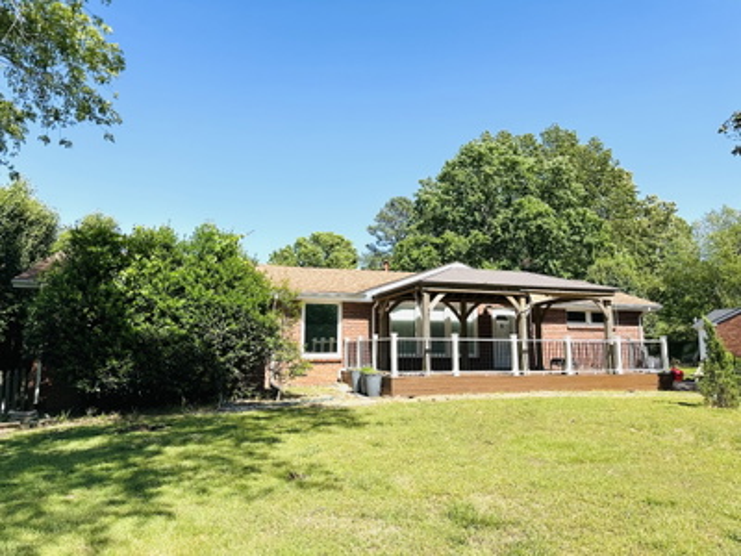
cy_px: 278
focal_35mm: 24
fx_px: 514
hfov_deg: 71.6
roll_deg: +0.2
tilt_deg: +7.9
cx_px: 370
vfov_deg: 56.8
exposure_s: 1/2967
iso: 80
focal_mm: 6.86
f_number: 1.78
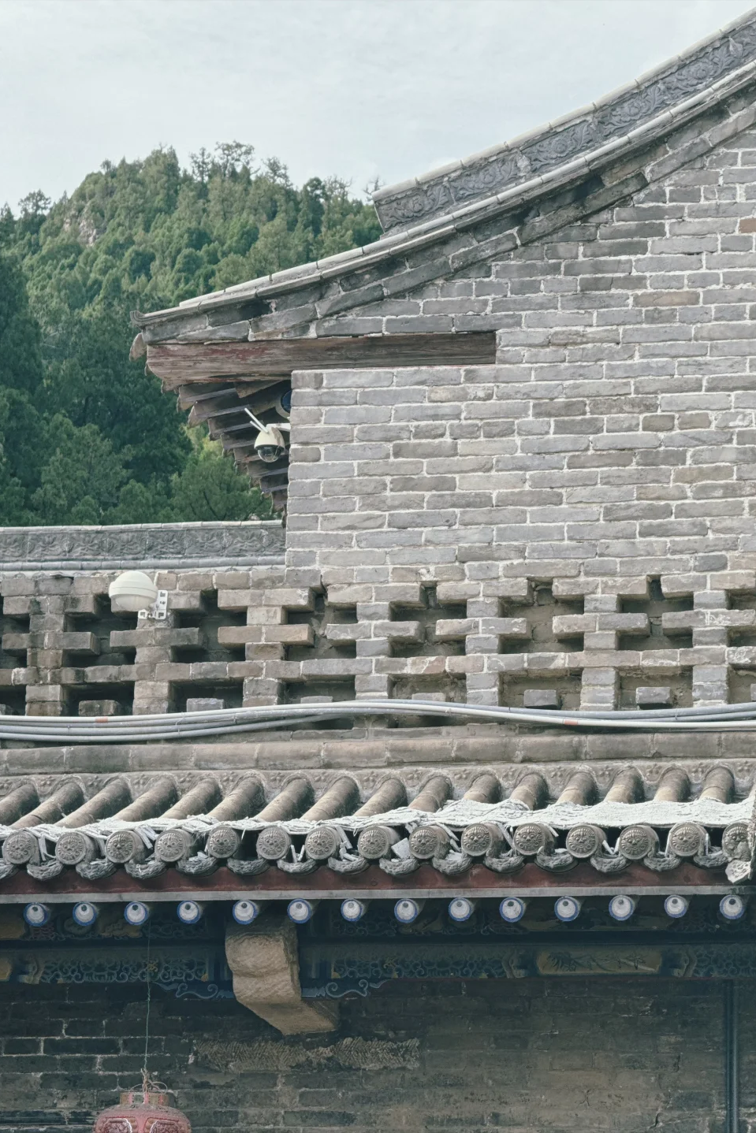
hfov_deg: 11.0
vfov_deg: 16.4
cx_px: 359
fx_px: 3936
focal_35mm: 125
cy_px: 566
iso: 64
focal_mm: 15.66
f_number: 2.8
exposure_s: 1/395
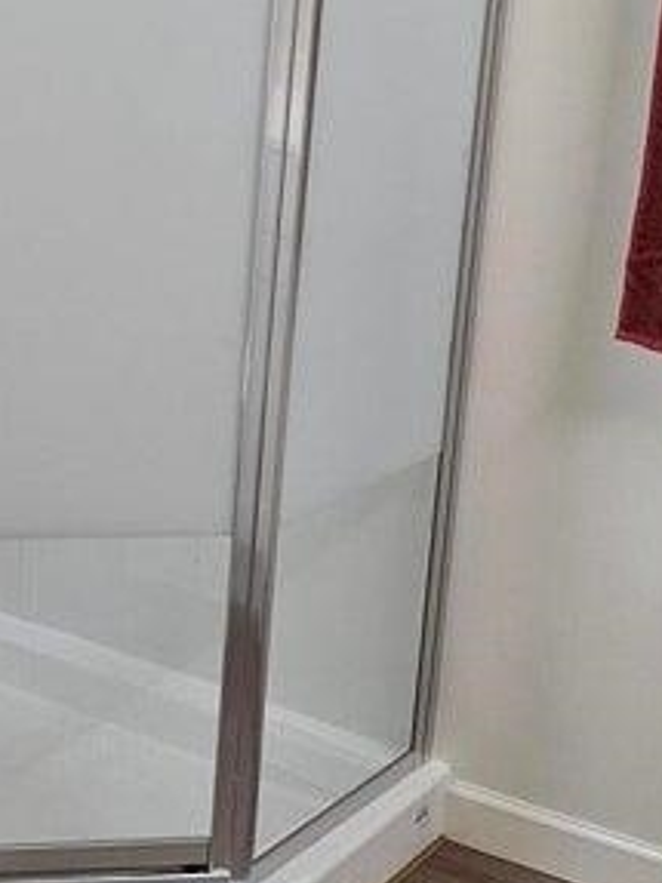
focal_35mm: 82
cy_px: 342
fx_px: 2092
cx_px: 15
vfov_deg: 23.8
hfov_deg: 17.6
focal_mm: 6.3
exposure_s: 1/120
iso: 160
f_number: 1.7
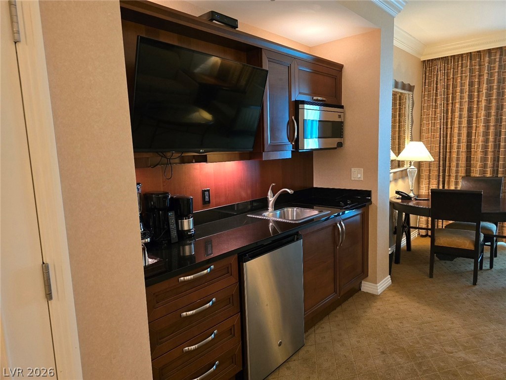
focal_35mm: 23
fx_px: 336
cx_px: 253
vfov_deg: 58.9
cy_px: 190
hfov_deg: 73.9
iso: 1000
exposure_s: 1/60.2
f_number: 1.7
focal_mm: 6.3
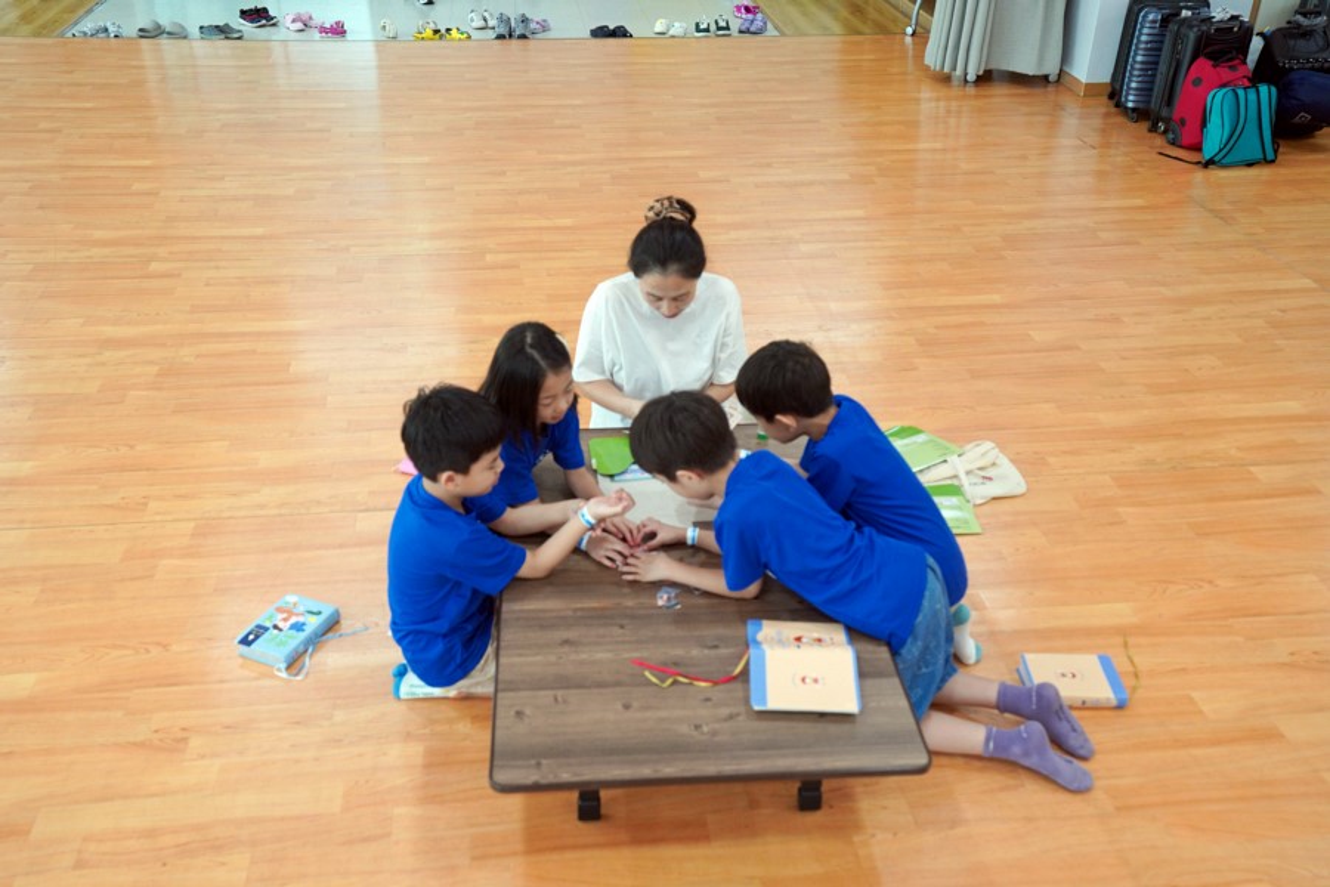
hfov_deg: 54.4
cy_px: 444
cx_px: 665
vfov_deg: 37.9
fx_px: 1293
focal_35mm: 35
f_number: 4
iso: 1250
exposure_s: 1/160
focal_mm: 35
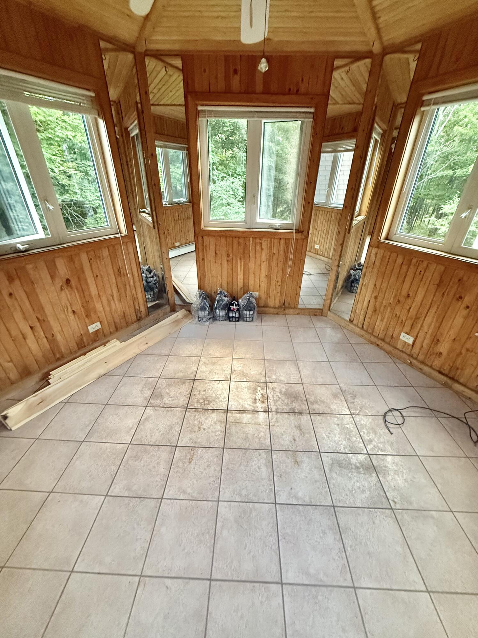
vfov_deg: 102.1
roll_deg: -1.6
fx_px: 258
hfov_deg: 85.7
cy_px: 319
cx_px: 239
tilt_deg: -30.9
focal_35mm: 14
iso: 640
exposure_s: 1/60
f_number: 2.2
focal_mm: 2.22
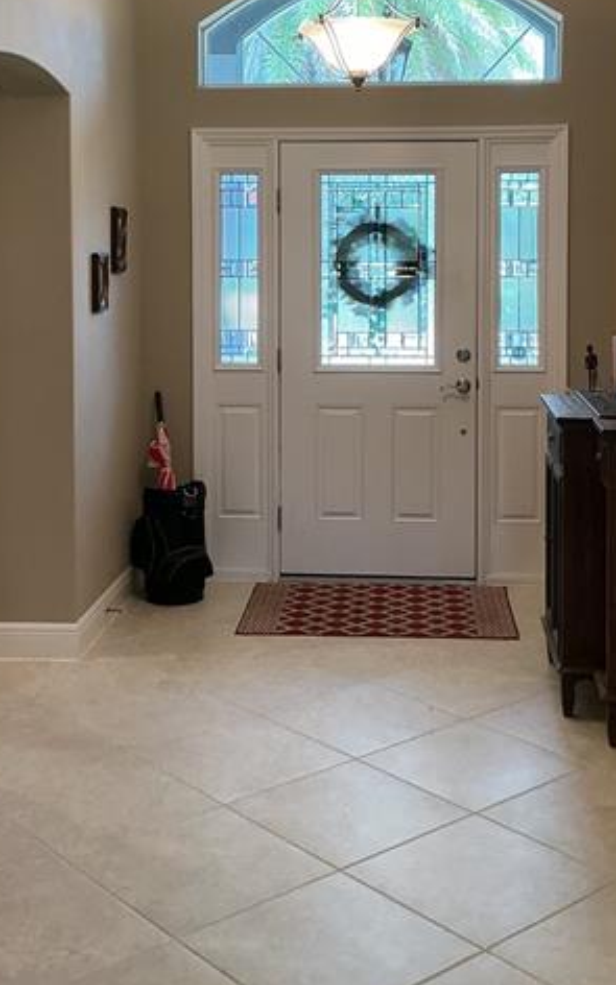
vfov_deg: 39.7
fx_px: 1343
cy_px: 303
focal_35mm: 50
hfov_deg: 25.8
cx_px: 336
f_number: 1.8
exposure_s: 1/60
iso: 80
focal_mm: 3
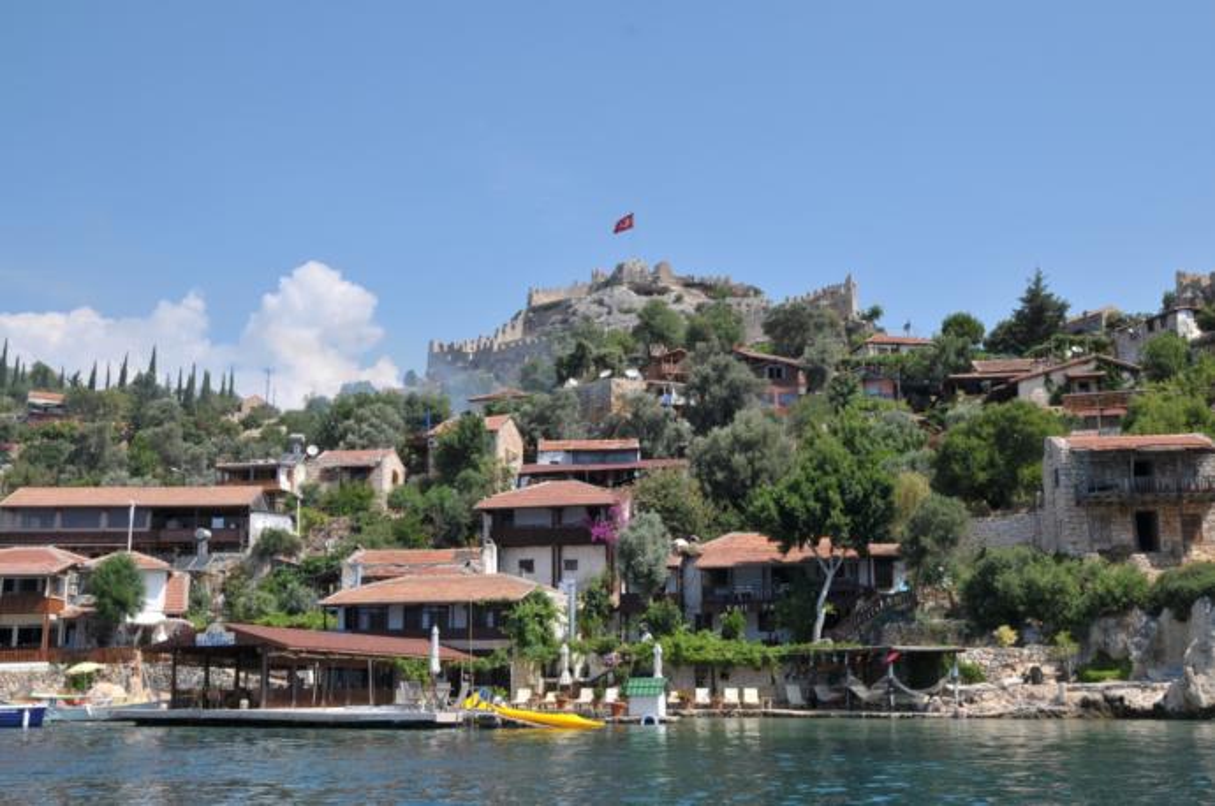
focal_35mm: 40
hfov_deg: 48.0
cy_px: 403
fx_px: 1365
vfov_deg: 32.9
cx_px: 608
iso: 200
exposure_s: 1/400
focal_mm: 27
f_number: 9
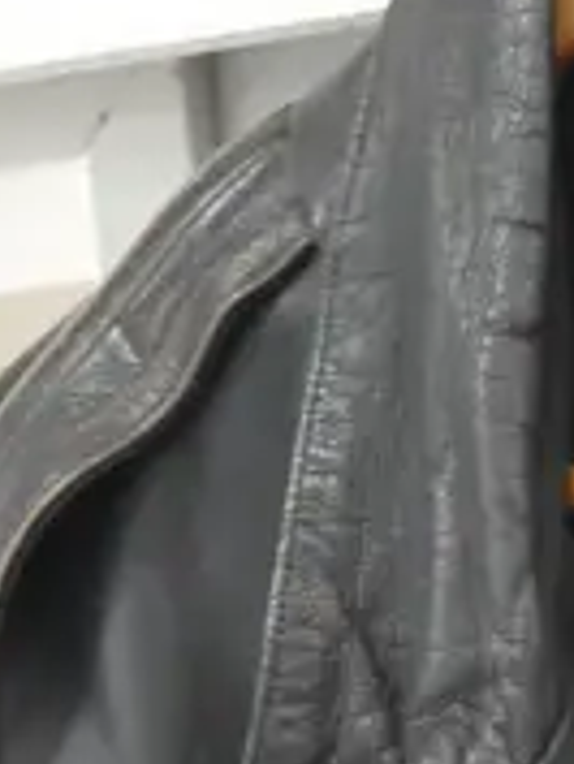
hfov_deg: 6.9
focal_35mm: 208
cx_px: 1098
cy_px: 1800
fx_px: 4593
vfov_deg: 8.7
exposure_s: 1/60
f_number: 4
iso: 2000
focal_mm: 18
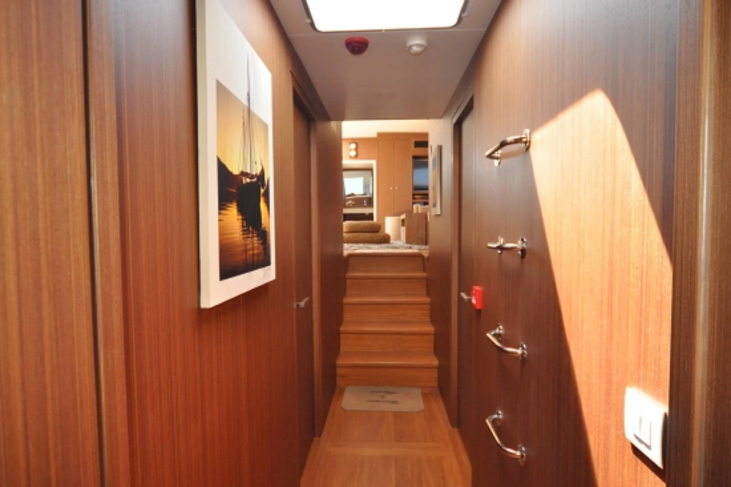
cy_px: 244
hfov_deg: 90.0
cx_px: 366
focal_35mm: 18
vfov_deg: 67.3
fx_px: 365
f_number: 4.5
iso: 800
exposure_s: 1/60
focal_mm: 12
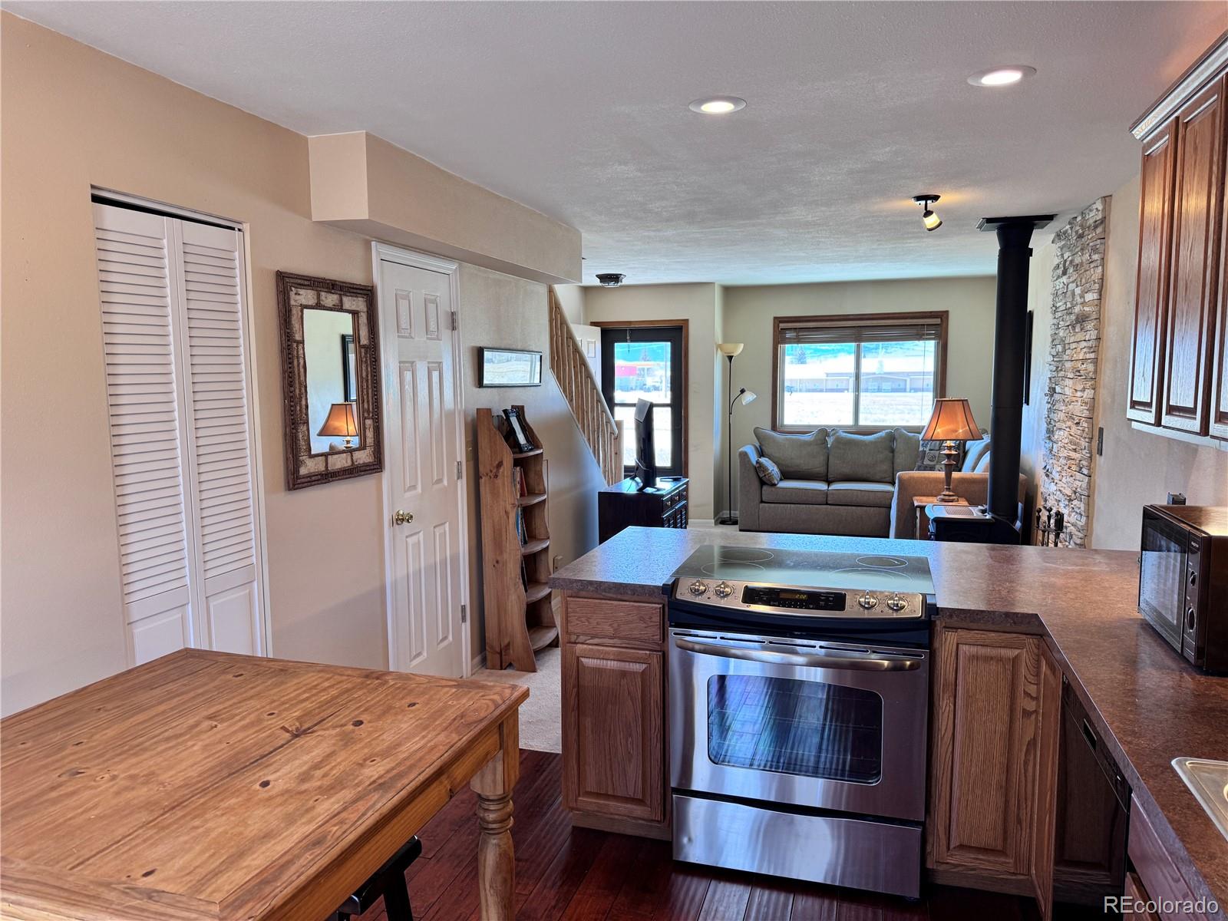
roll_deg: -0.2
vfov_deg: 56.8
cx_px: 614
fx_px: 851
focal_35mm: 24
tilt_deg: -6.4
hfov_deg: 71.6
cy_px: 460
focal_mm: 6.76
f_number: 1.78
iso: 100
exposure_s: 1/120
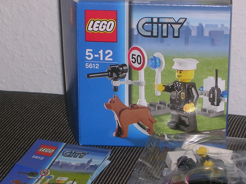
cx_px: 143
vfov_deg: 10.7
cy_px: 114
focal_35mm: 138
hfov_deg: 14.3
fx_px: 981
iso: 50
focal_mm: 13
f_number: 4.1
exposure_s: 1/60.1
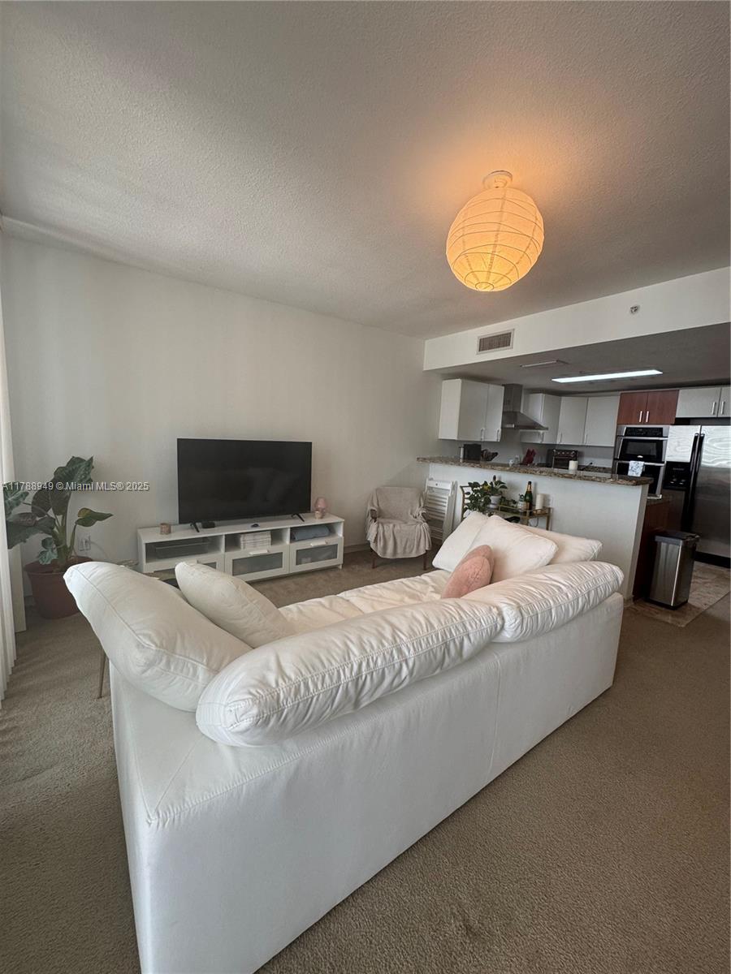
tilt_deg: -8.1
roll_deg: -1.8
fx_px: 394
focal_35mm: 14
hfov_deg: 85.7
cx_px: 366
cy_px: 487
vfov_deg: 102.1
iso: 200
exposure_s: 1/120
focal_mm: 2.22
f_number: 2.2
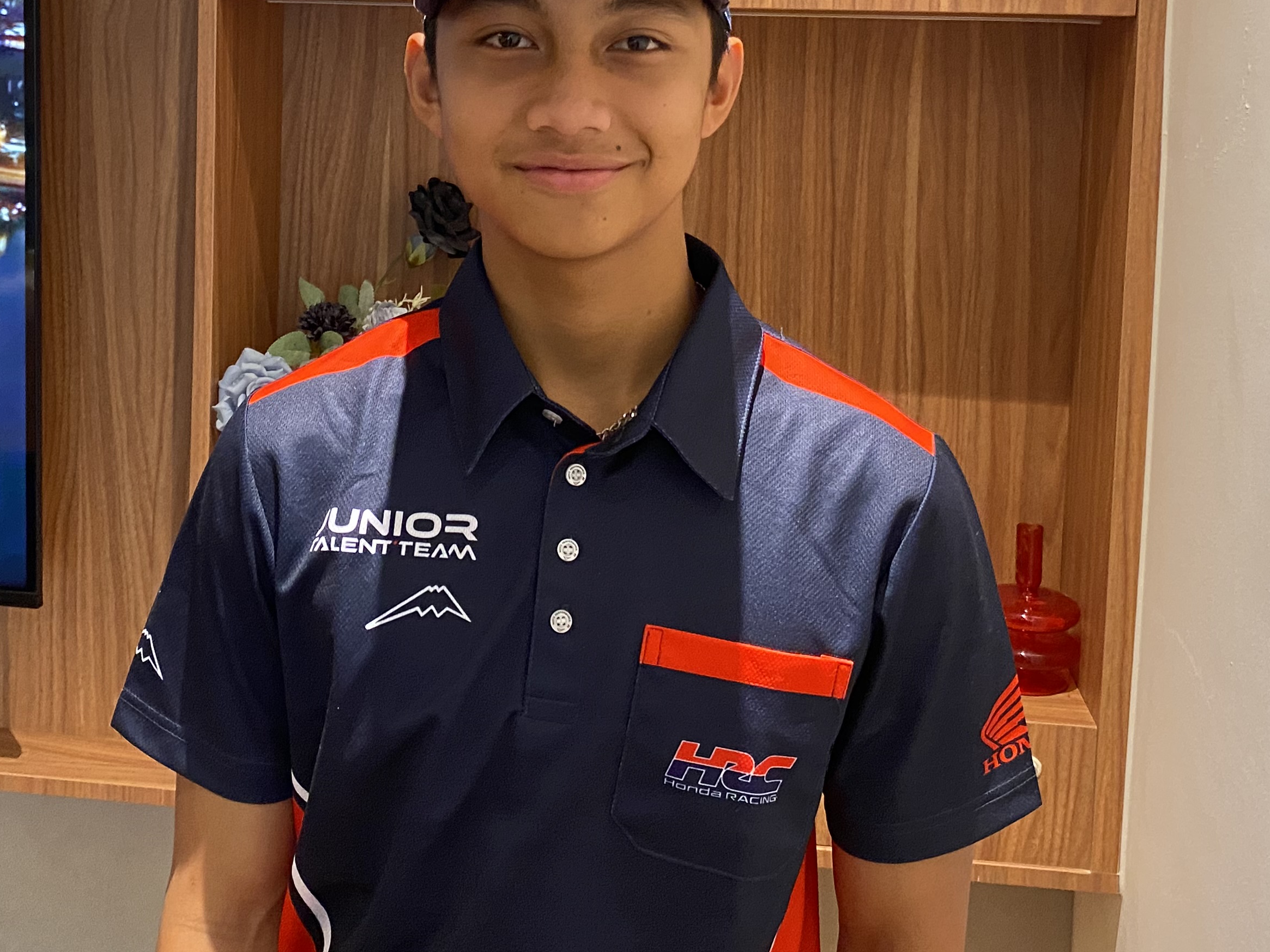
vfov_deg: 31.3
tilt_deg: -4.4
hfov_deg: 41.9
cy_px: 173
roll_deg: -0.7
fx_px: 1651
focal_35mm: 45
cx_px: 527
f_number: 1.8
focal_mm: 4.25
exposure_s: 1/33
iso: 500
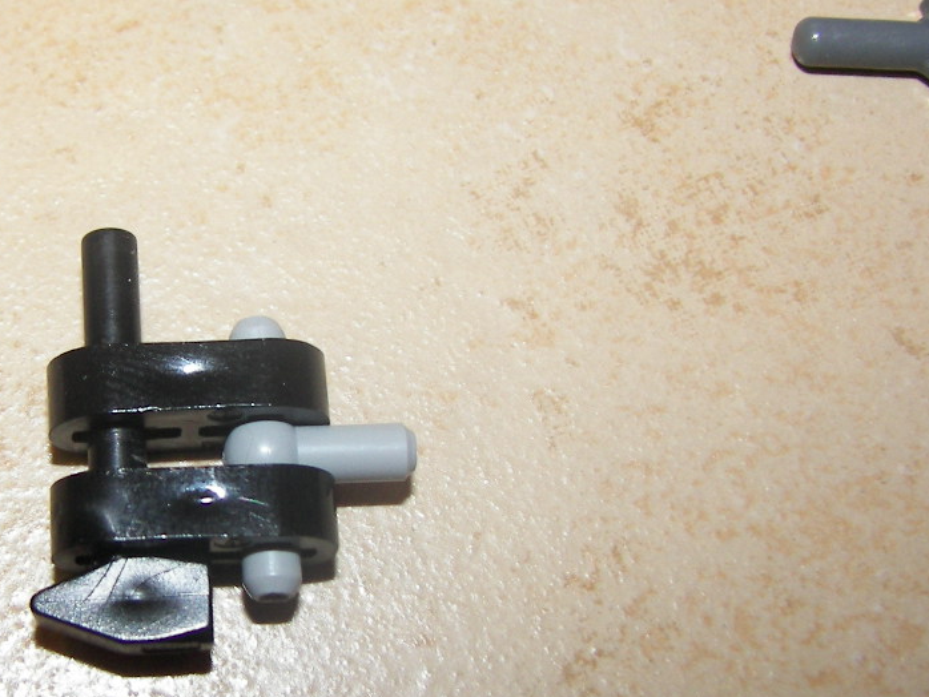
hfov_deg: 28.8
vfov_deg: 22.2
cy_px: 426
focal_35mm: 66
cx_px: 193
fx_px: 1772
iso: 100
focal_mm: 6
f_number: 2.8
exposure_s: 1/30
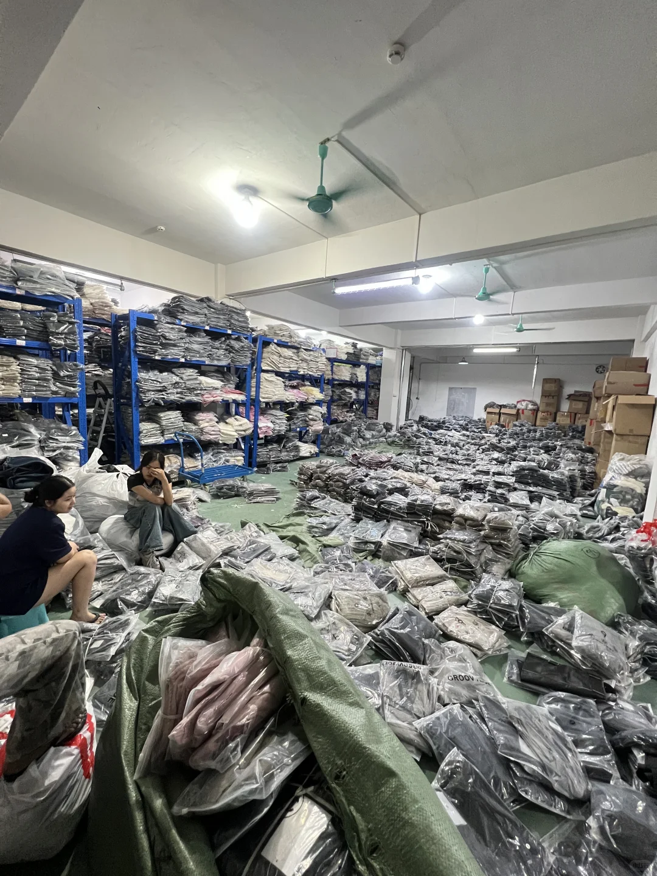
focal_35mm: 13
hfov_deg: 89.9
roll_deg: -2.1
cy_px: 438
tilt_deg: -7.1
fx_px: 329
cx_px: 328
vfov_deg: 106.2
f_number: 1.8
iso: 320
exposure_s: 1/50
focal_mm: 1.57
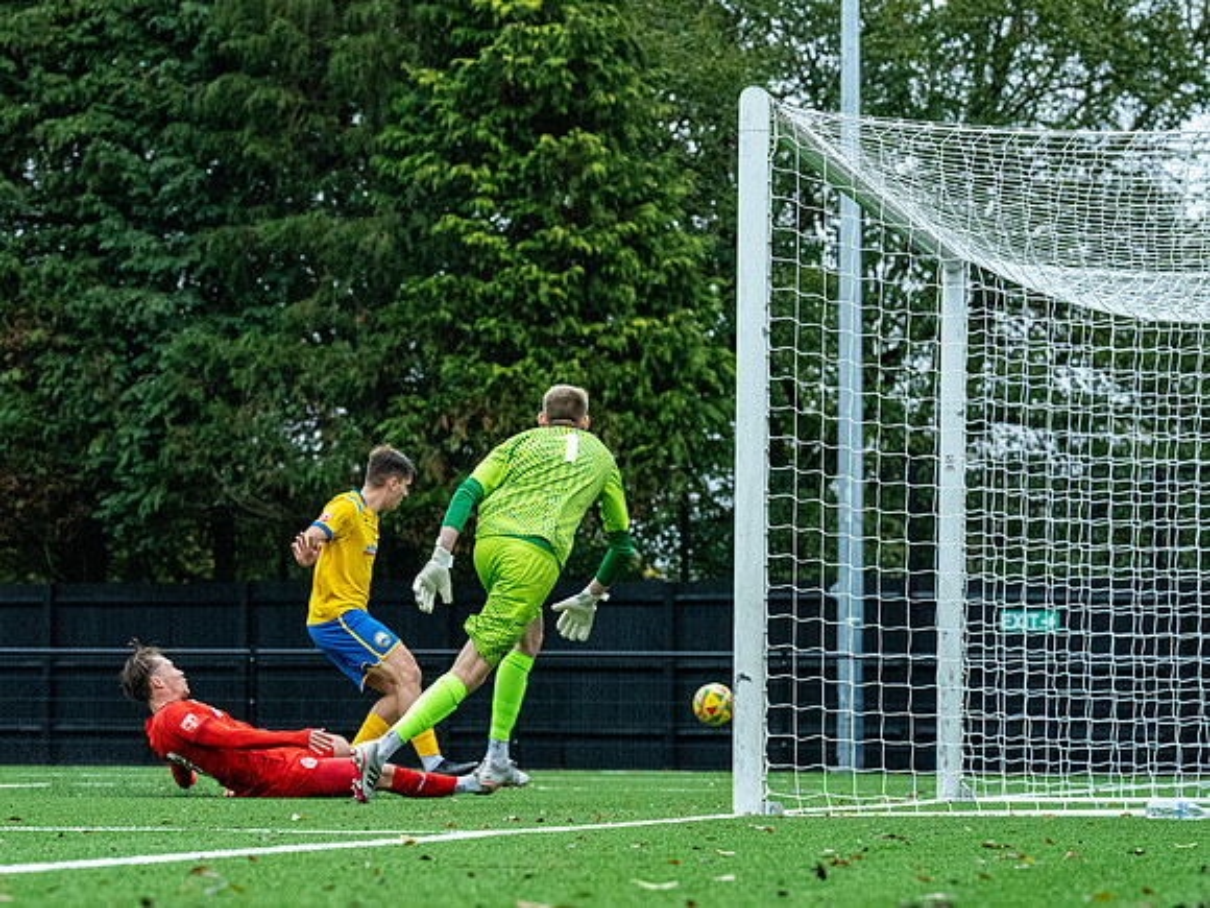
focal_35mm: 190
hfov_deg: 10.4
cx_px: 457
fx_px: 6637
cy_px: 383
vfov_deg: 7.8
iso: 10000
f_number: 6.3
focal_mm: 135
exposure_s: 1/800
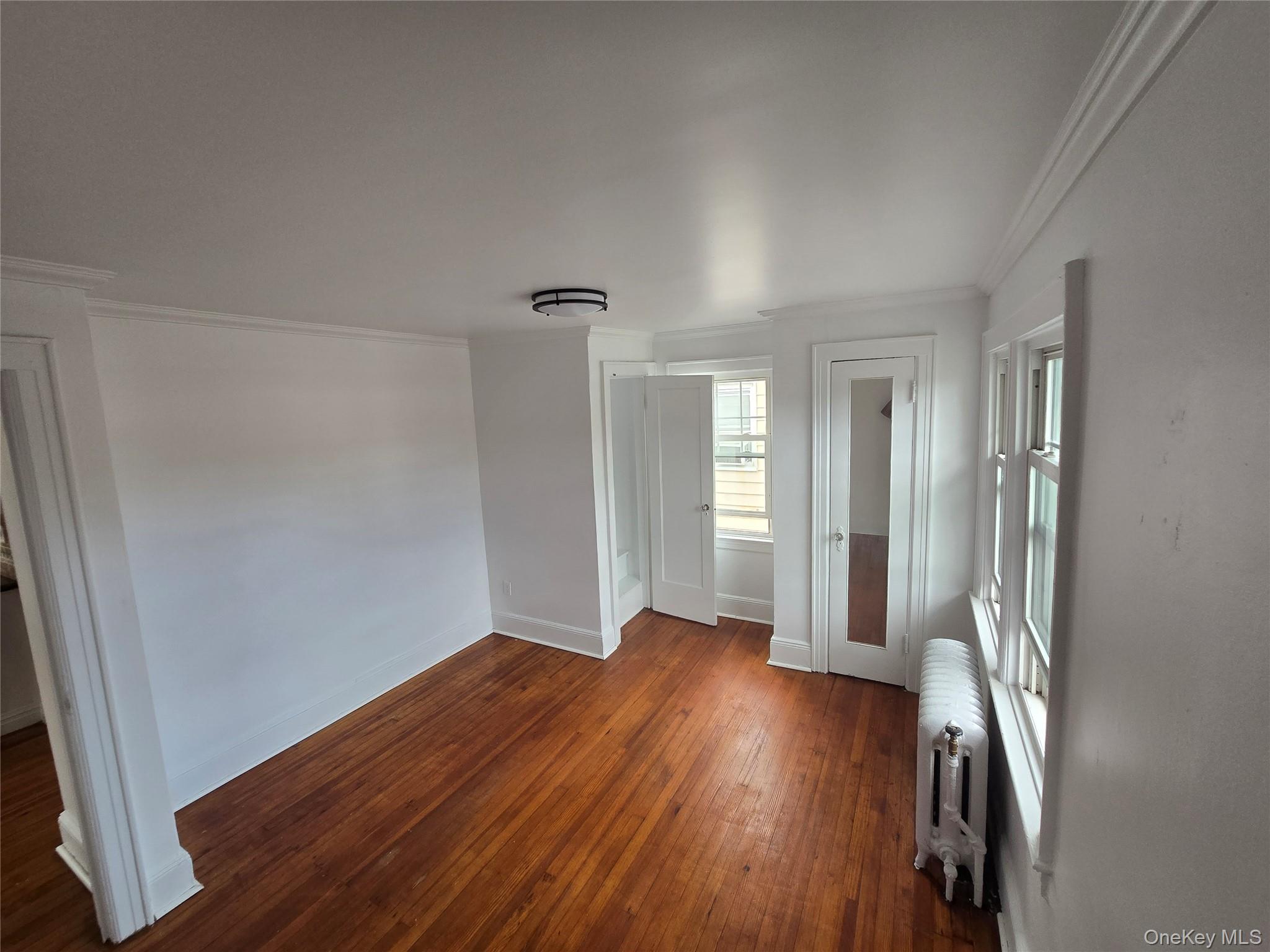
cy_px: 476
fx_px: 477
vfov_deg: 89.9
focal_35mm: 13
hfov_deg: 106.2
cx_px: 635
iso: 100
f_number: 2.2
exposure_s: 1/60
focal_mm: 2.2
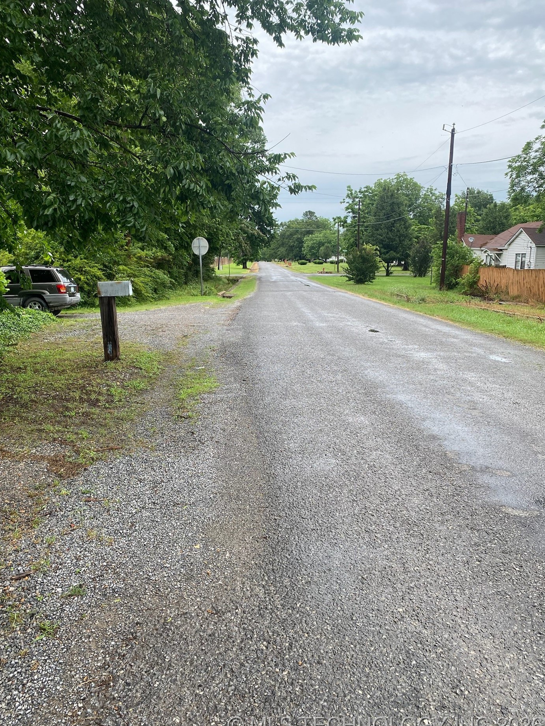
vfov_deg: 65.3
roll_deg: -2.4
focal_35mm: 27
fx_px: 567
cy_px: 370
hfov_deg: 51.4
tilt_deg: -10.1
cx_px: 265
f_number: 1.8
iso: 32
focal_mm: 4.25
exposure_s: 1/415
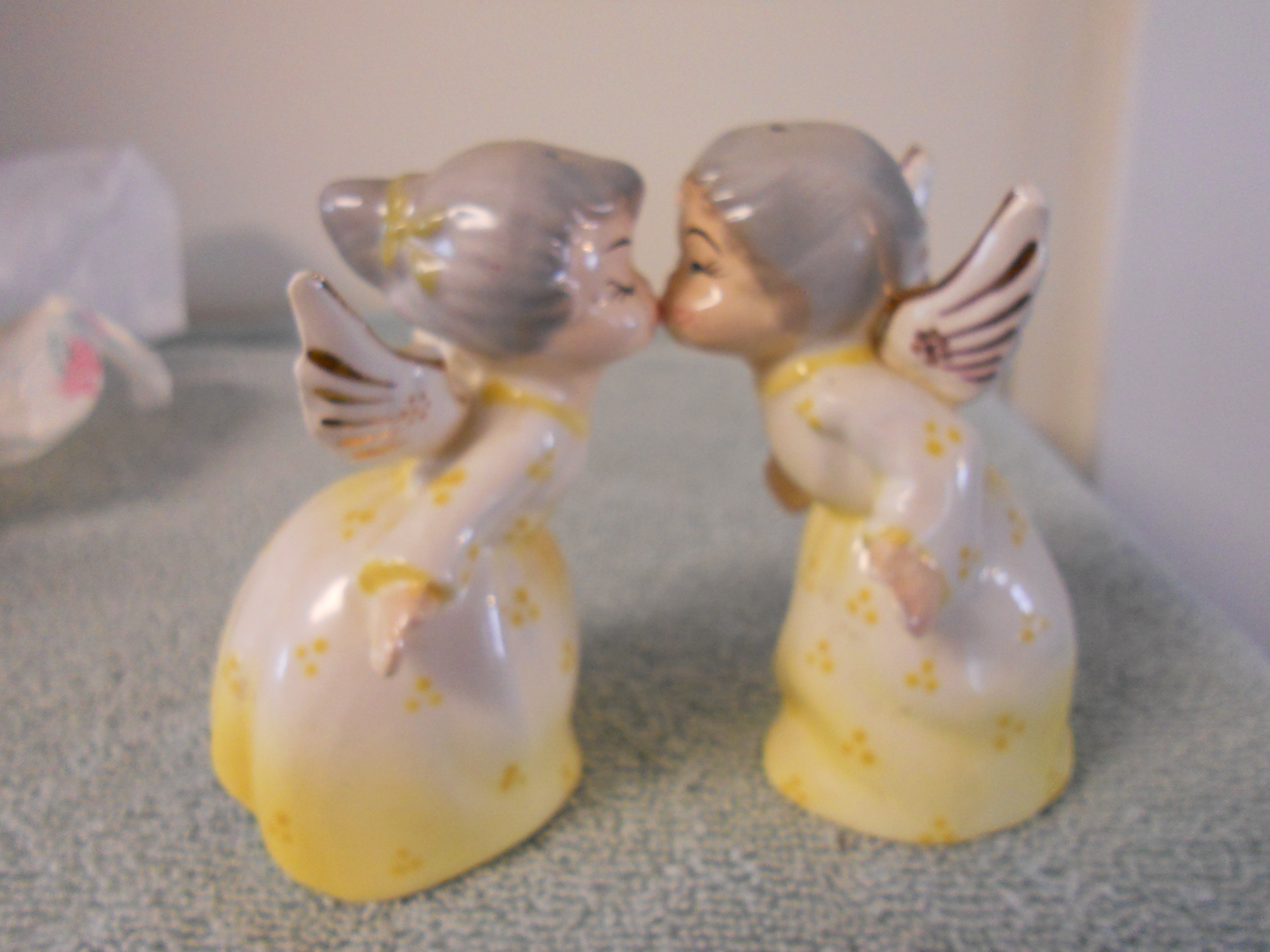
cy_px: 476
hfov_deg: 56.8
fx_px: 1174
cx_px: 635
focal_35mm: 32
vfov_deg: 44.2
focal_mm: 5.8
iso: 400
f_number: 3.5
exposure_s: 1/30
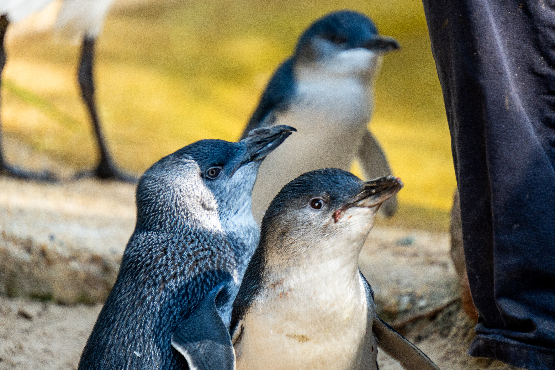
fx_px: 3862
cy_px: 185
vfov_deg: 5.5
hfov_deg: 8.2
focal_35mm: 250
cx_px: 278
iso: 640
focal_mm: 167
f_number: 6.3
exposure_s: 1/320
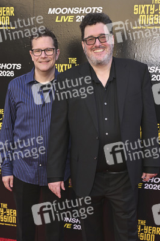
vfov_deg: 54.5
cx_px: 80
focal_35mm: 35
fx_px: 234
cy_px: 120
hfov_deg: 37.8
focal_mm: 35
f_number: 7.1
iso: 640
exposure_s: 1/250
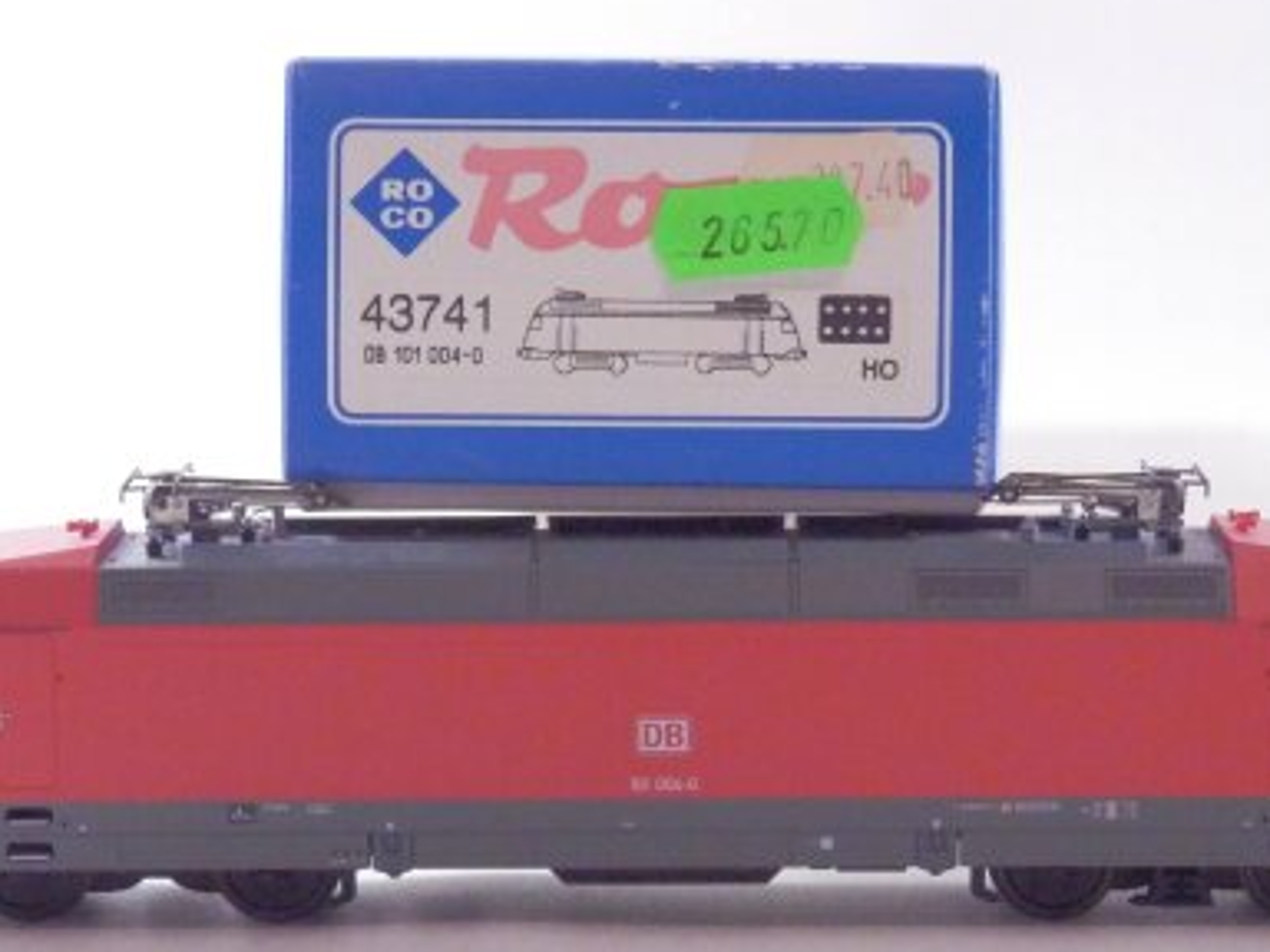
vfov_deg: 14.4
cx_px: 668
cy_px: 509
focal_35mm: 103
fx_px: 3779
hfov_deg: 19.1
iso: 1600
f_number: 4.4
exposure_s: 1/160
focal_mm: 11.9
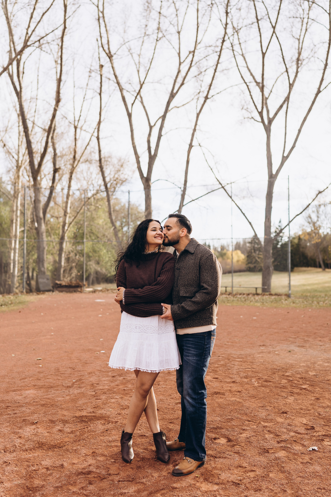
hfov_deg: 37.9
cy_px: 248
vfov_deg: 54.4
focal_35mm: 35
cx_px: 166
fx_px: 483
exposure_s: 1/1000
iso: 100
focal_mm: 35
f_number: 2
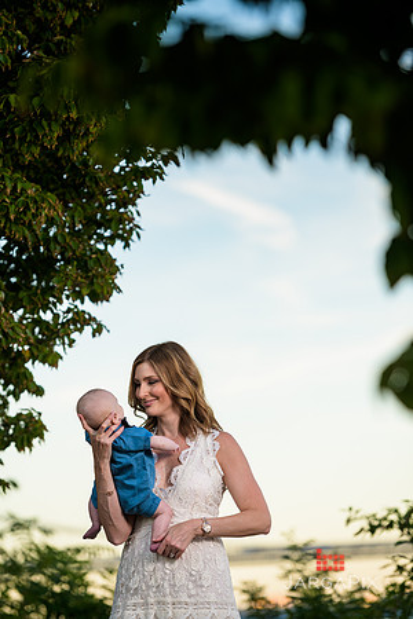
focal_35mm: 135
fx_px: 2323
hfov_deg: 10.2
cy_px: 310
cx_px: 206
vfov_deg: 15.2
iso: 200
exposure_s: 1/250
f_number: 4
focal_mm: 135
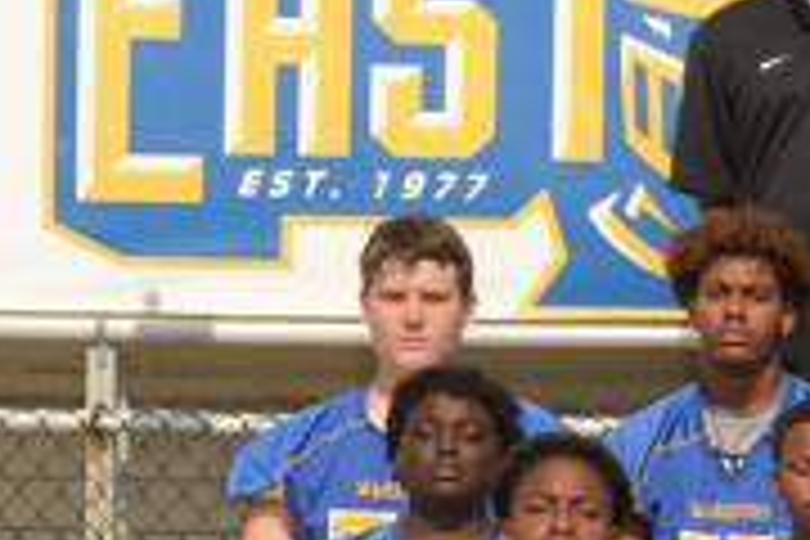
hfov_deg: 6.9
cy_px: 686
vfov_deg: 4.8
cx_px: 1728
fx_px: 6412
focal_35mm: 285
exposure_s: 1/160
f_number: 16
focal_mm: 50
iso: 200
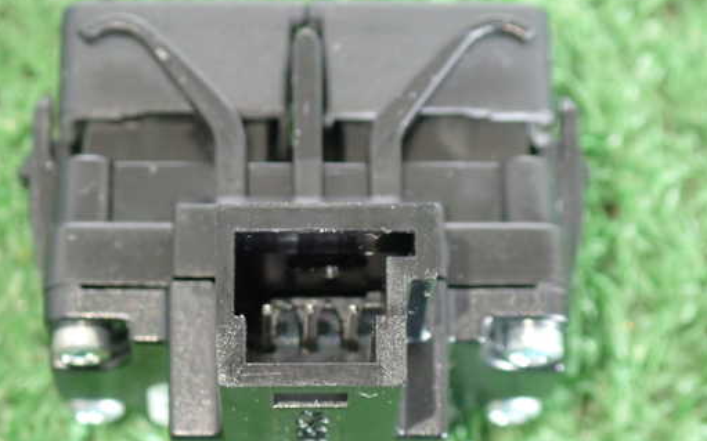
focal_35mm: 117
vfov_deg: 11.2
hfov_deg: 17.8
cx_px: 297
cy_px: 246
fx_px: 2254
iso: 1000
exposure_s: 1/25
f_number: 4.7
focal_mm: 16.79
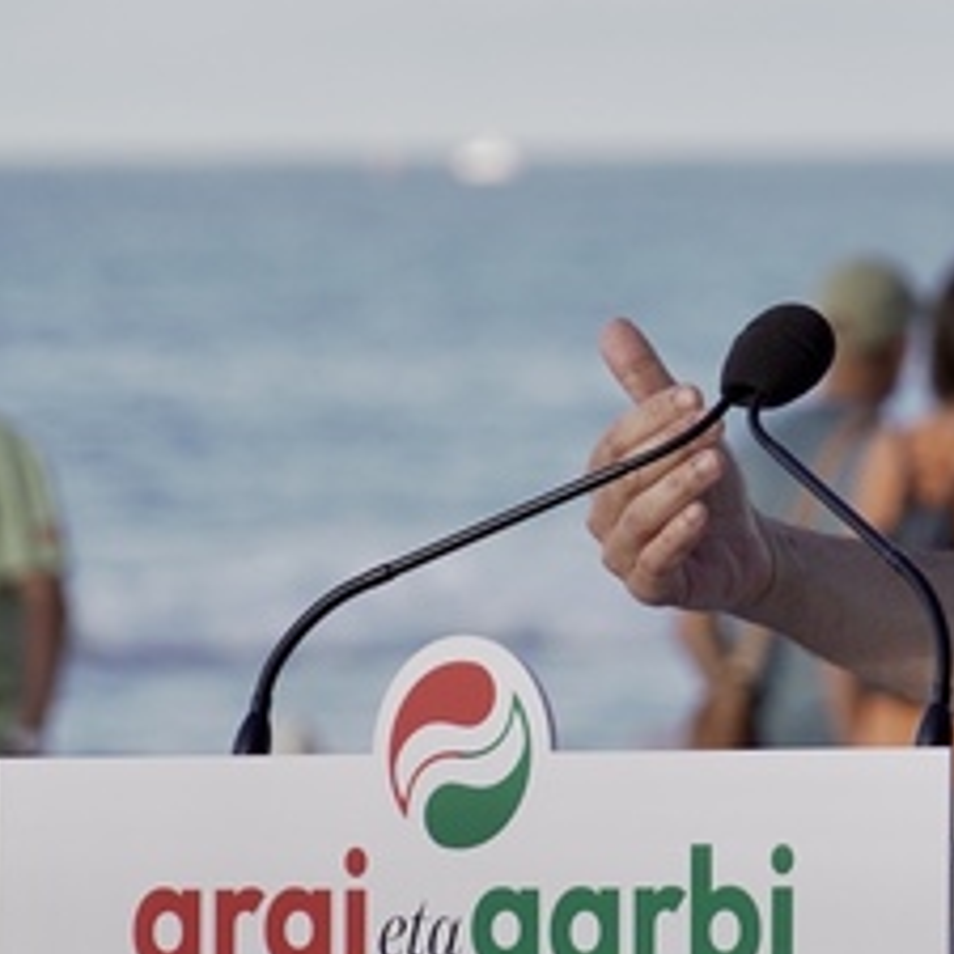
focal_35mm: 411
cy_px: 246
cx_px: 1058
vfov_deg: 4.3
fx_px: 12815
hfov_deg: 4.3
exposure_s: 1/1000
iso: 400
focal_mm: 135
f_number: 5.6
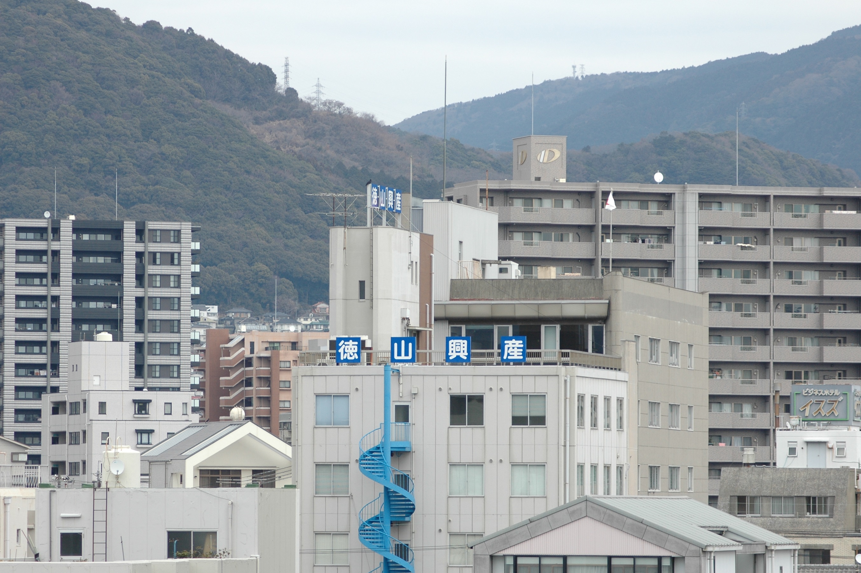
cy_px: 286
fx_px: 5377
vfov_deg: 6.1
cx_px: 430
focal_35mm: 225
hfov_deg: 9.2
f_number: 5.6
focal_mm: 150
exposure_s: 1/500
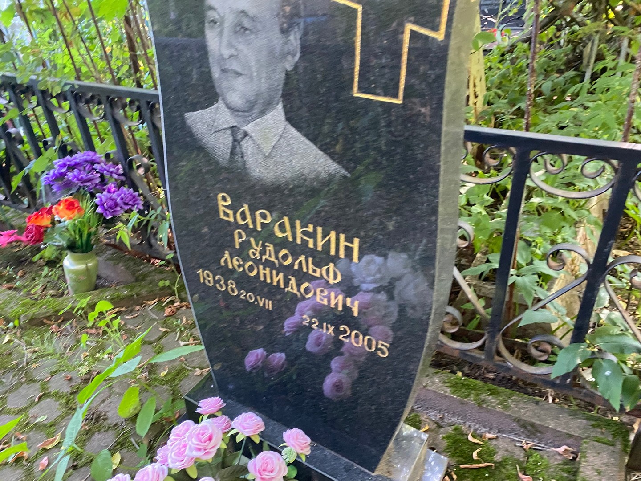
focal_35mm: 26
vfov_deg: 53.1
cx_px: 320
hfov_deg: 67.3
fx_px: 481
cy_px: 240
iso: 400
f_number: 1.8
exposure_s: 1/60
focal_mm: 4.25
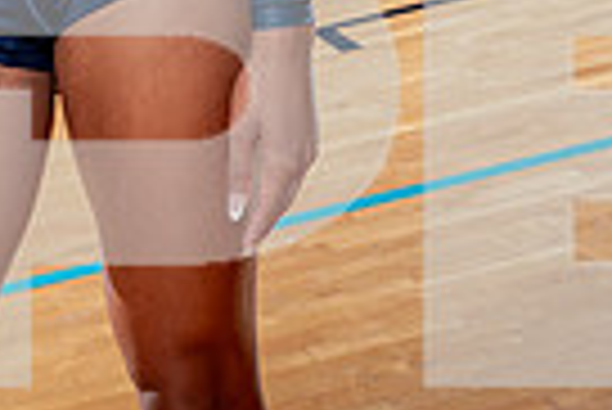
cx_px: -189
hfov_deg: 15.3
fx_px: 2161
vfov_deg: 10.1
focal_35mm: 127
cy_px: -394
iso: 250
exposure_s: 1/250
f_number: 5.6
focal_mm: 28
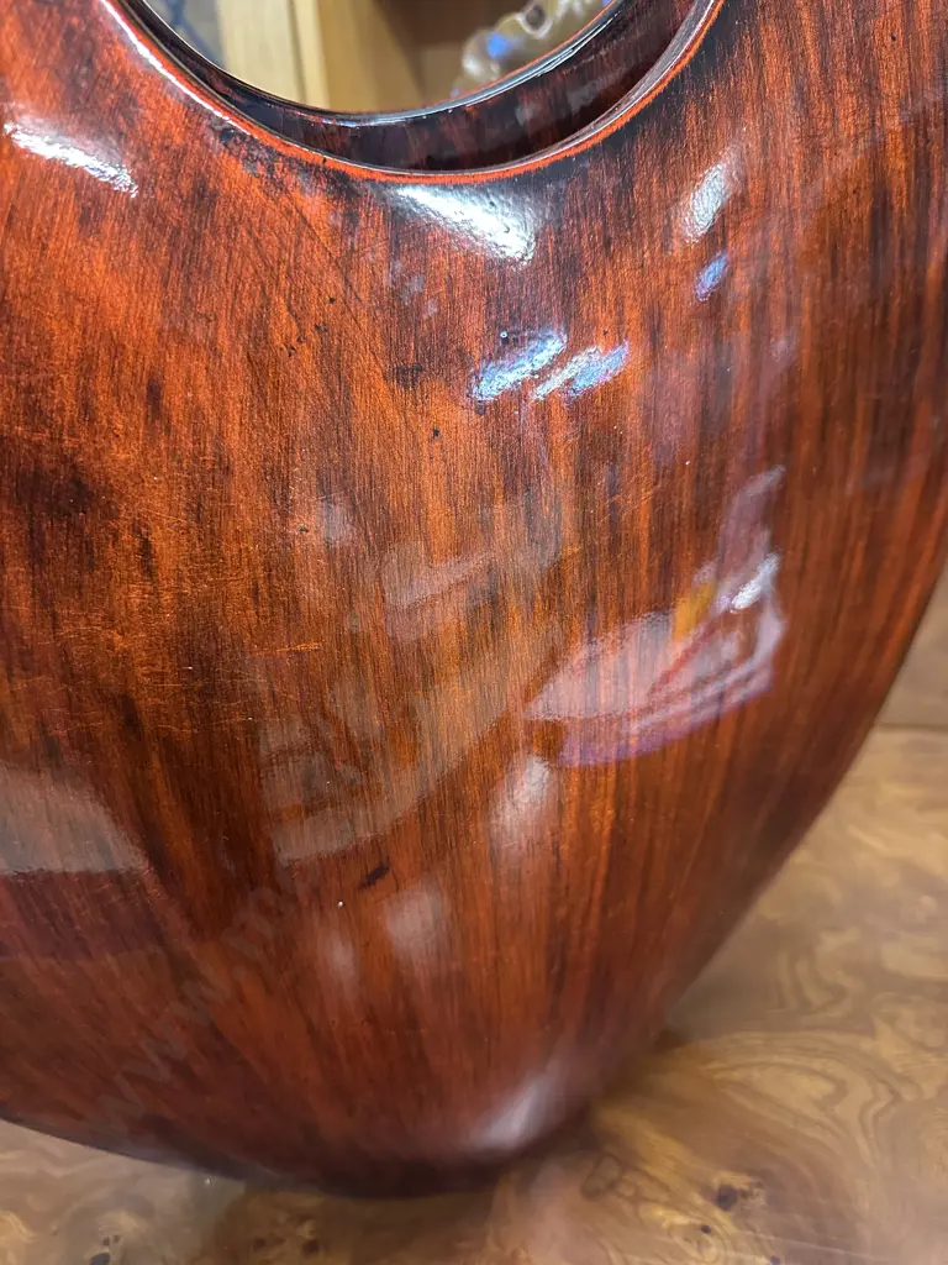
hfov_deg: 56.8
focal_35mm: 24
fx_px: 876
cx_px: 474
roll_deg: +4.9
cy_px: 632
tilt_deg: -22.5
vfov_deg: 71.6
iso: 500
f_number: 1.78
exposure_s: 1/50
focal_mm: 6.86
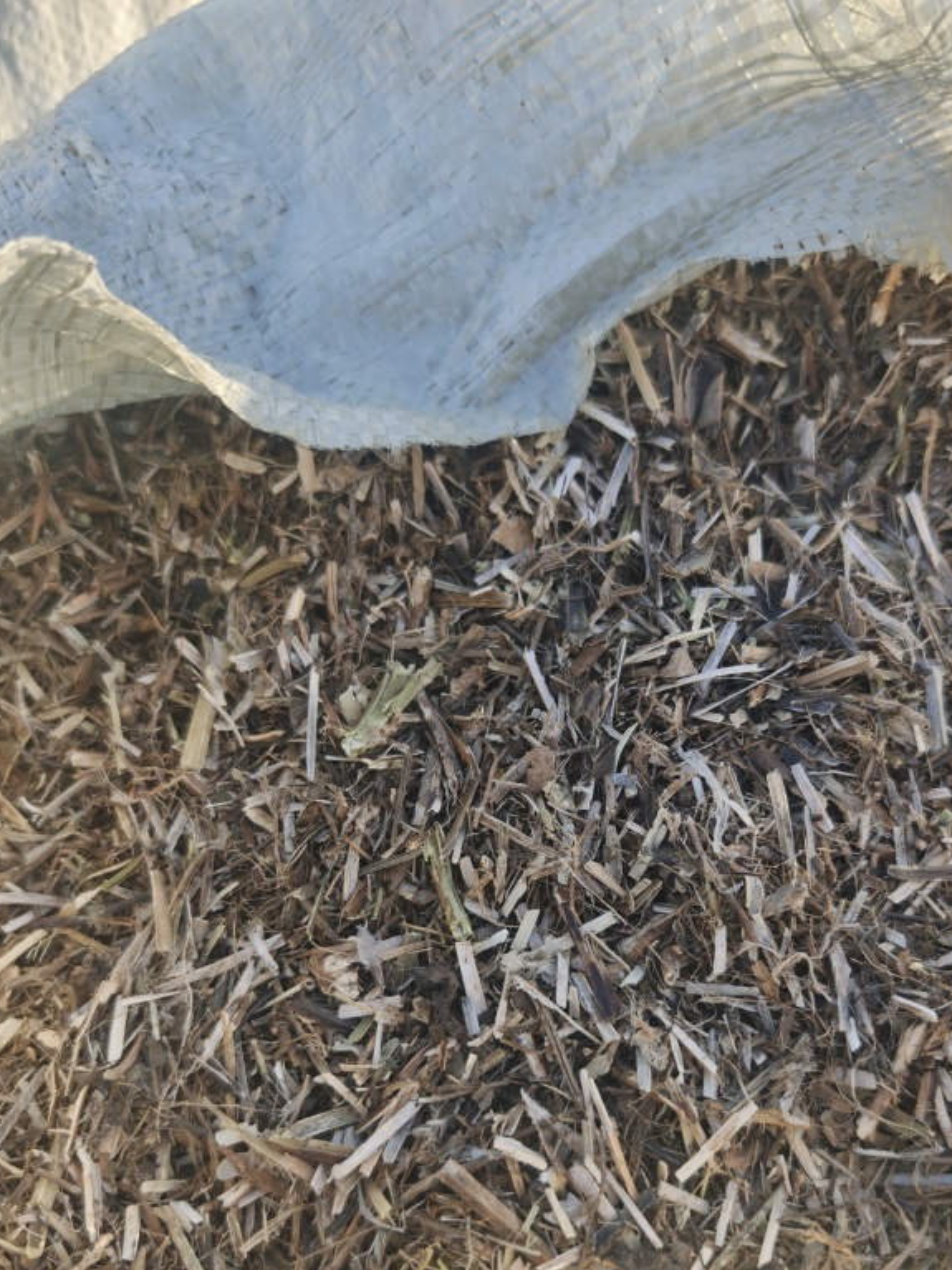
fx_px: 1174
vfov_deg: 56.1
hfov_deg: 44.0
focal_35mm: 32
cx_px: 545
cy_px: 804
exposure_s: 1/200
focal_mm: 8.67
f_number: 1.8
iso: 80
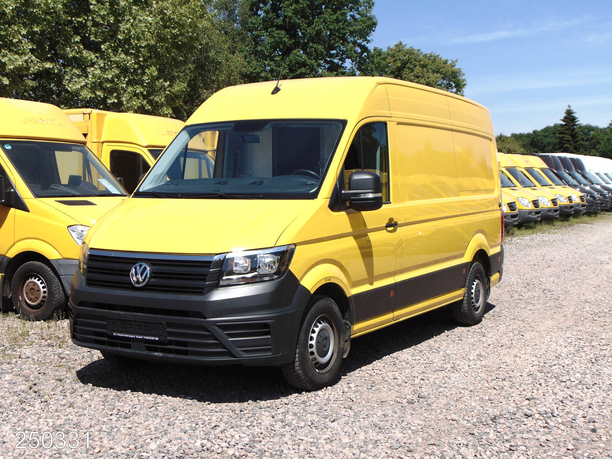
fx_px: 884
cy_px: 230
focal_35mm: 50
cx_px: 306
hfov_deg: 38.2
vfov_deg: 29.1
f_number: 9
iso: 80
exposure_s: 1/250
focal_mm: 9
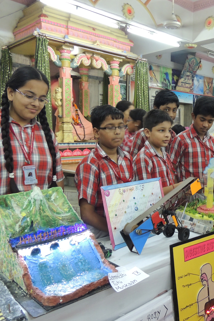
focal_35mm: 34
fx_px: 303
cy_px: 159
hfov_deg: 37.9
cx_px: 162
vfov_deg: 55.8
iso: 400
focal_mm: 4.3
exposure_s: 1/20
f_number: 3
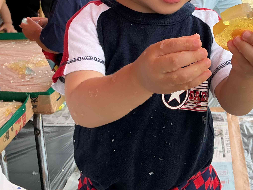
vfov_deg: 25.1
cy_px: 27
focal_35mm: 57
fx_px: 417
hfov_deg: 33.3
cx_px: 182
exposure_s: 1/709
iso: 25
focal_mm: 3
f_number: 1.8
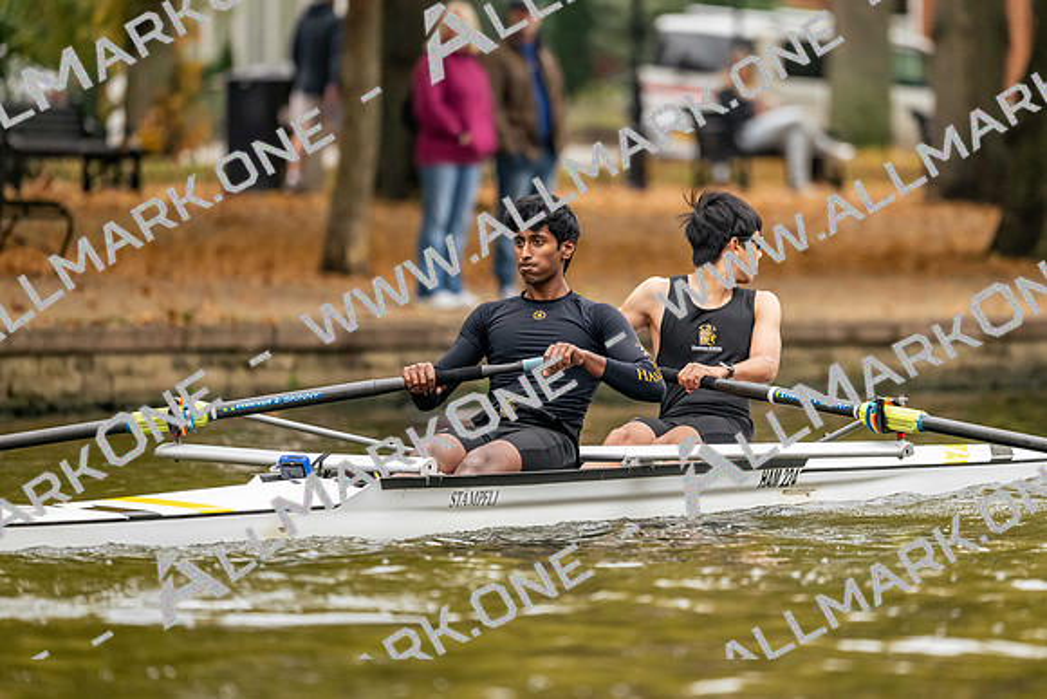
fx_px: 11636
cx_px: 524
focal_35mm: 400
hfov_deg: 5.2
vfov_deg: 3.4
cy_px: 350
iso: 3200
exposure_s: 1/2500
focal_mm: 400
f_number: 4.5
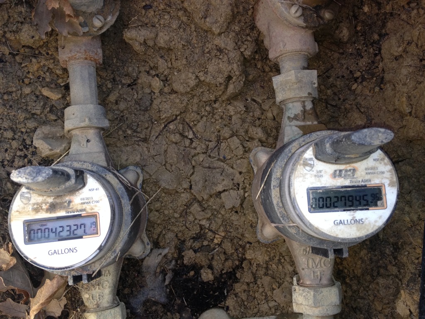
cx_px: 212
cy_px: 160
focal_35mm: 35
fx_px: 430
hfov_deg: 52.6
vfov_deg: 40.7
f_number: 2.4
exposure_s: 1/122
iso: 100
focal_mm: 4.28
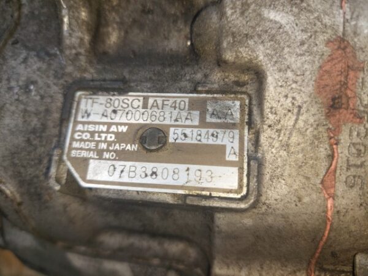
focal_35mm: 25
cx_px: 184
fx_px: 266
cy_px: 138
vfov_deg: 54.9
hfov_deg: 69.4
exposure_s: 1/366
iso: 40
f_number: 1.8
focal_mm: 5.23
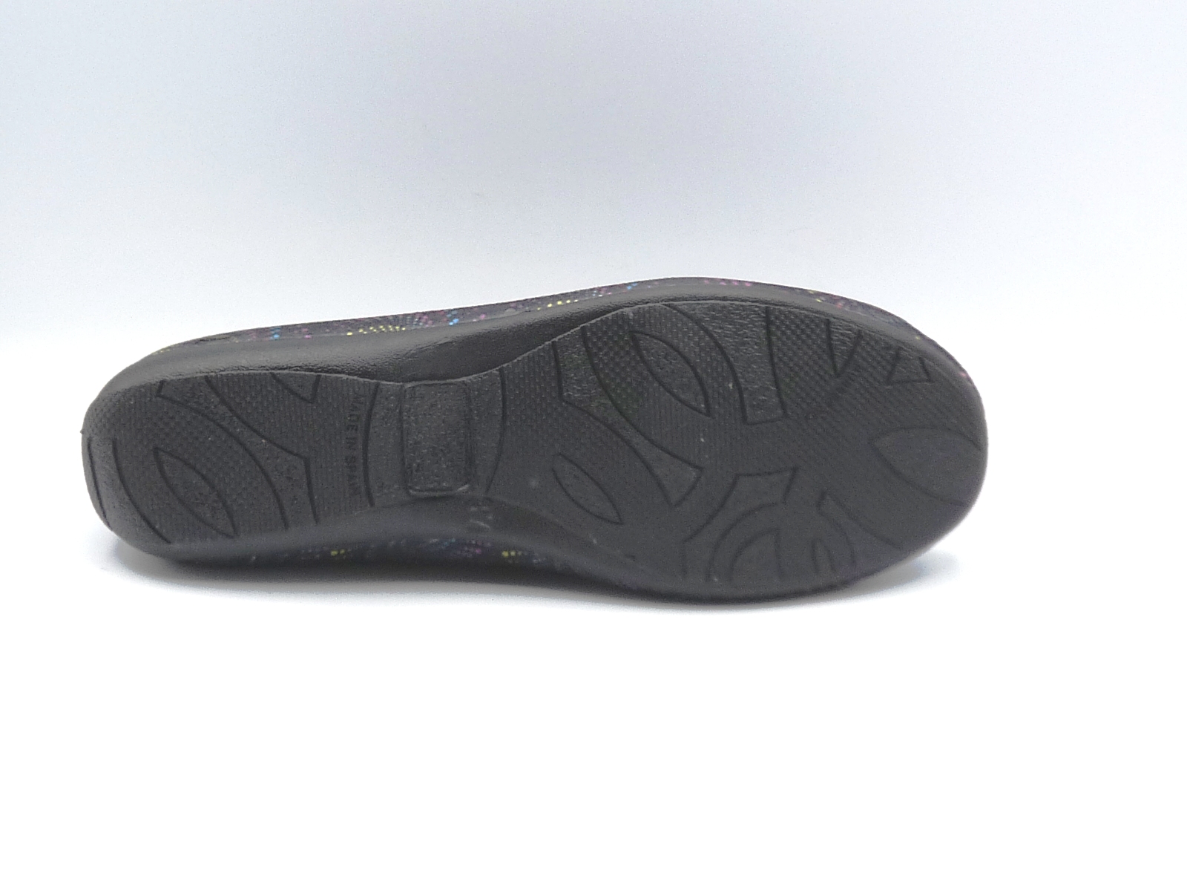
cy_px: 446
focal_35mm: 50
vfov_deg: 29.1
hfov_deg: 38.2
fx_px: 1715
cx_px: 594
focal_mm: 4.9
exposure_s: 1/200
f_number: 4
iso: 100
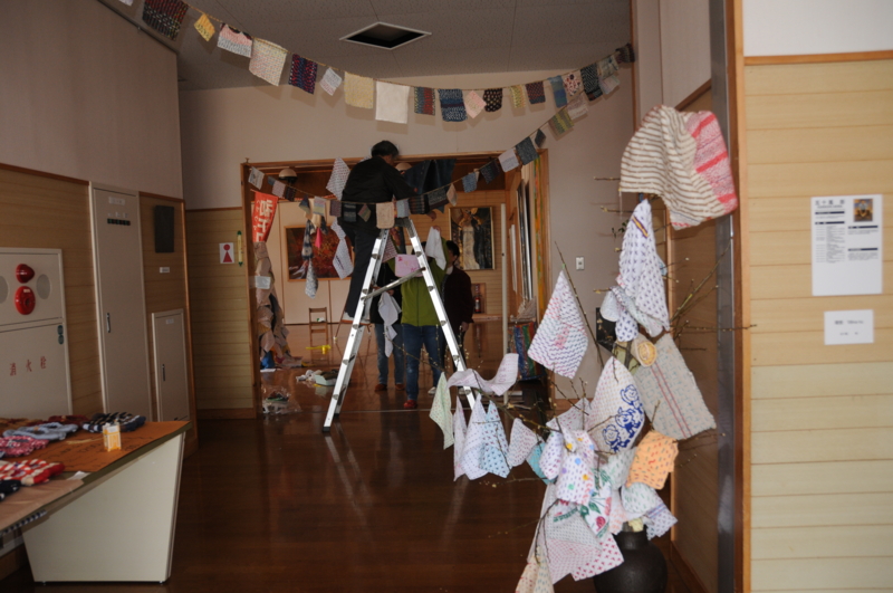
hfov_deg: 62.0
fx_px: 743
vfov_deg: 43.5
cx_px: 446
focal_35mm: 30
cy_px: 296
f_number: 3.5
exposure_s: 1/60
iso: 400
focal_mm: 20
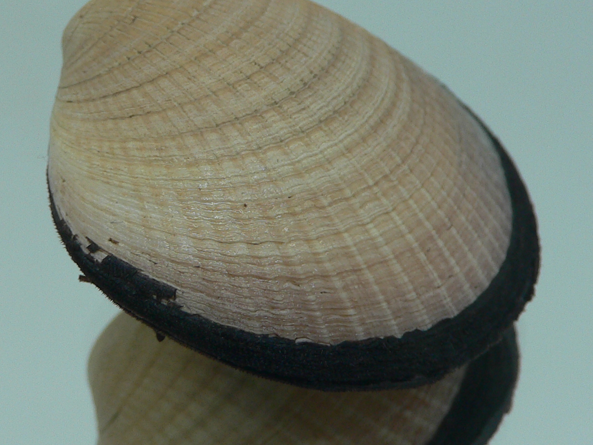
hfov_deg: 32.2
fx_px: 1028
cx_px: 275
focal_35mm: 60
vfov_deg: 24.4
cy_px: 220
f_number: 2.8
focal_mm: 4.6
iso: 80
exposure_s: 1/60
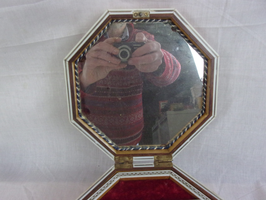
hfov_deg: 63.4
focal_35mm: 28
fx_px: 215
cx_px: 133
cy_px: 100
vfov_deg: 49.7
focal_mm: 5.1
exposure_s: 1/125
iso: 481
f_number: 3.9
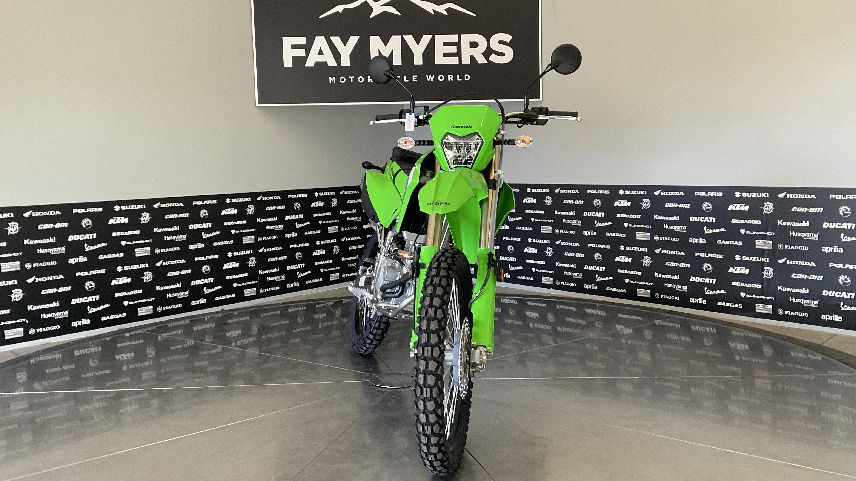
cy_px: 192
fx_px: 726
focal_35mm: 32
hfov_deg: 61.0
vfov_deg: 36.5
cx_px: 430
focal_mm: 3
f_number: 1.8
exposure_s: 1/101
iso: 64
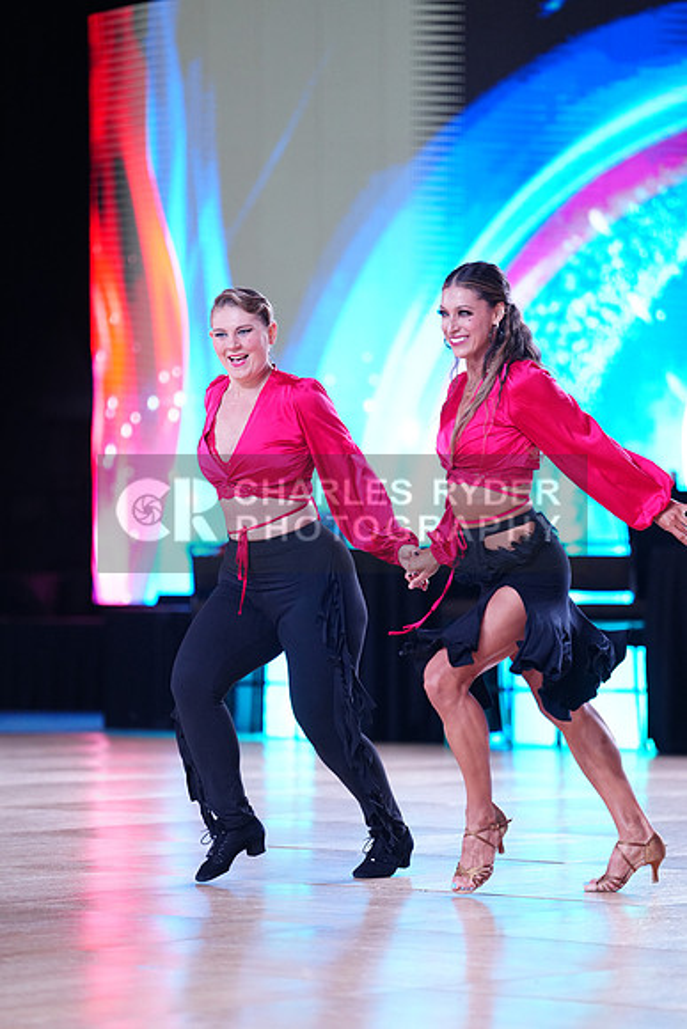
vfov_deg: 13.1
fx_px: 4491
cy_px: 514
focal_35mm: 157
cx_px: 344
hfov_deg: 8.7
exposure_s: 1/640
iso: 1600
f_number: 2.8
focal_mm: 157
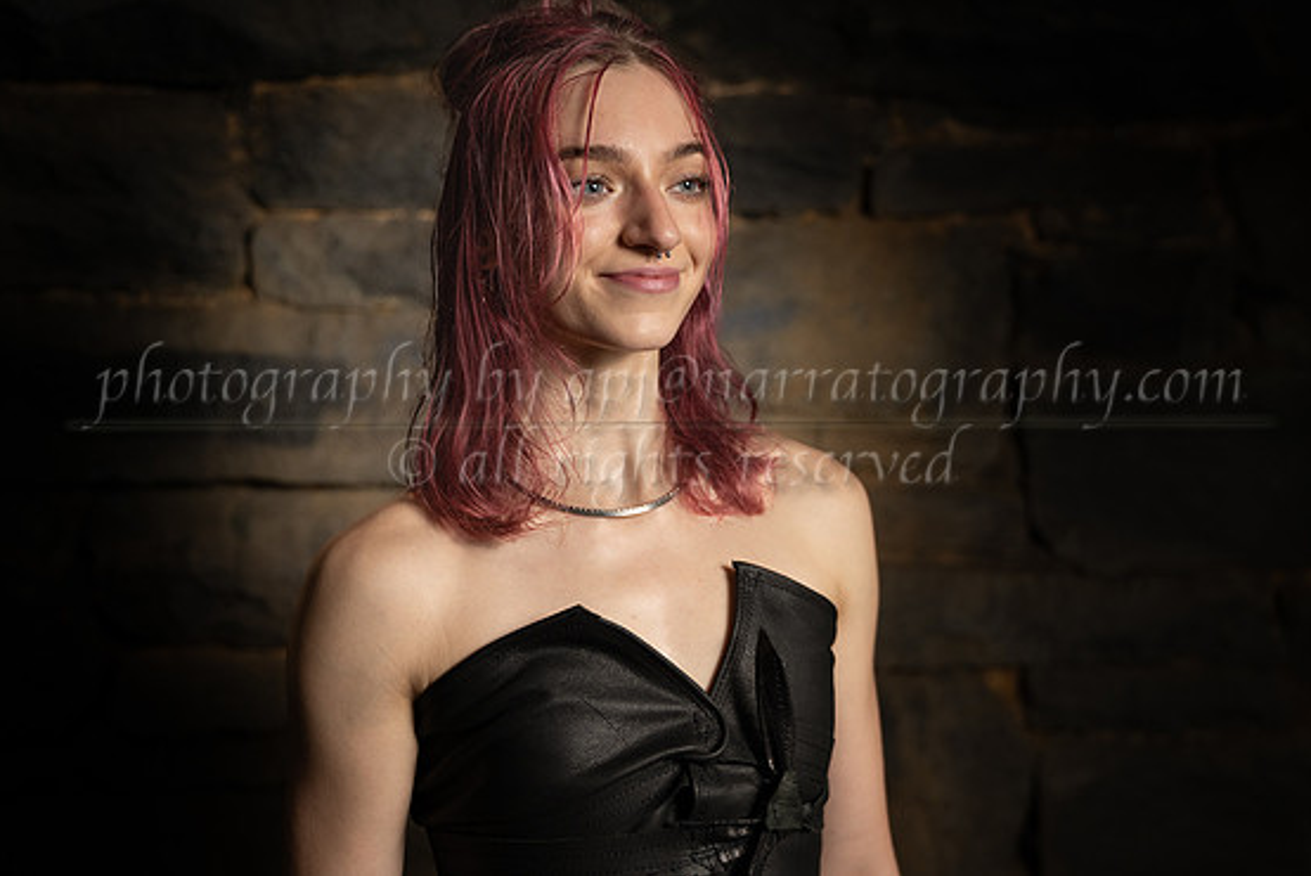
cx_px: 646
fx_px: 1640
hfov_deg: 43.6
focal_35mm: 45
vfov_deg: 29.9
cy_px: 420
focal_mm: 43
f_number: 2.8
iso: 400
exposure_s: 1/400
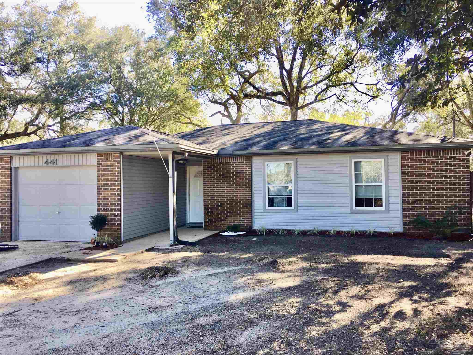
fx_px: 396
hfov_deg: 61.7
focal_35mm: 29
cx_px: 236
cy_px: 178
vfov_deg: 48.2
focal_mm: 4.15
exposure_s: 1/147
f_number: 2.2
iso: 25
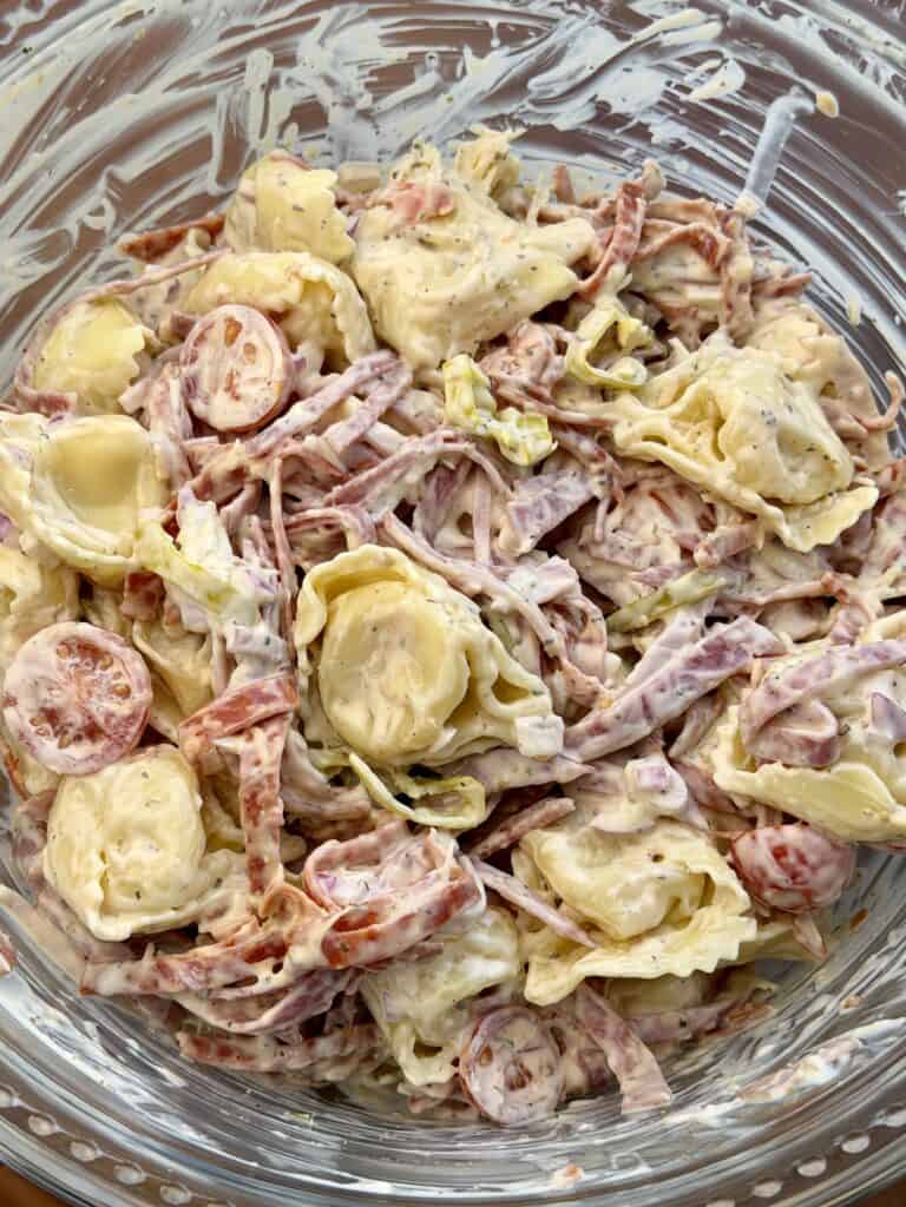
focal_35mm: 48
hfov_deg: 30.3
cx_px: 453
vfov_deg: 39.7
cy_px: 604
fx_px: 1675
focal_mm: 6.76
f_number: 1.78
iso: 64
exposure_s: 1/1203
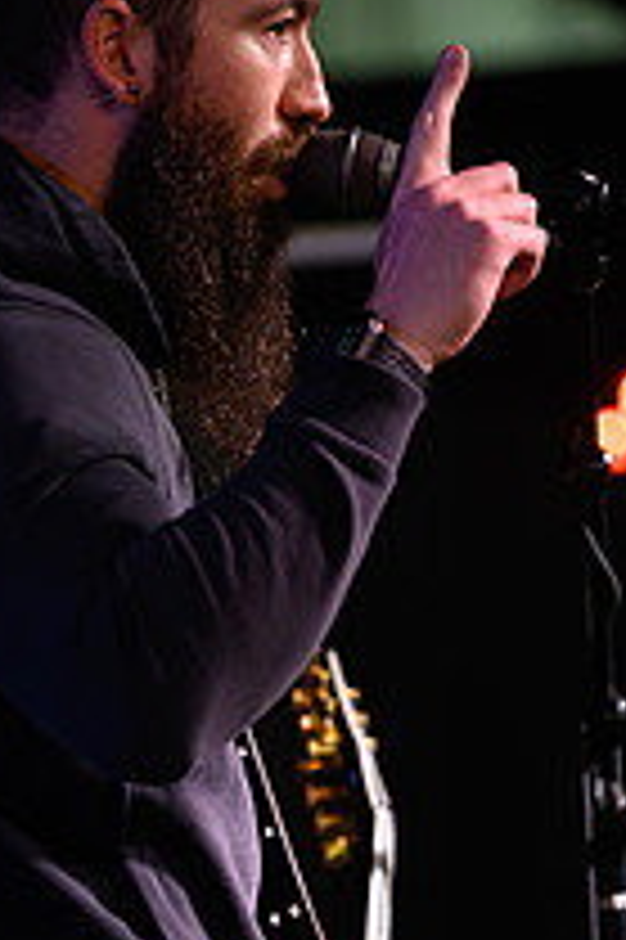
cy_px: 688
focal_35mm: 431
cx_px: 176
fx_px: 11260
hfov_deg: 3.2
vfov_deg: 4.8
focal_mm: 200
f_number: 2.8
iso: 2000
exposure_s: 1/250
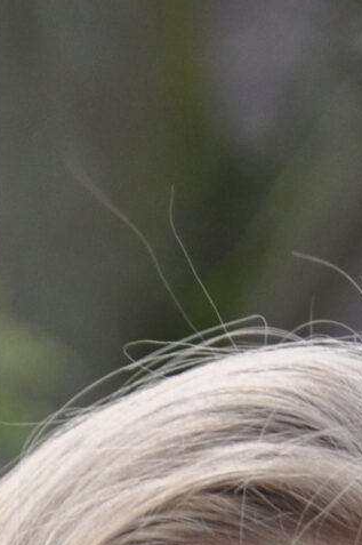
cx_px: 259
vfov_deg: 2.4
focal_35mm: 846
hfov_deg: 1.6
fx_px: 12783
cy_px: 1380
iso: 400
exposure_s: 1/320
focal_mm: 105
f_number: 5.6
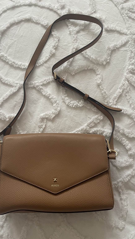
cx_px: 56
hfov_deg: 41.3
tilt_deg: -77.1
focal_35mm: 28
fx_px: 178
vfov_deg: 67.9
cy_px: 122
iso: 320
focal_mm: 5.1
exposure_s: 1/60
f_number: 1.6
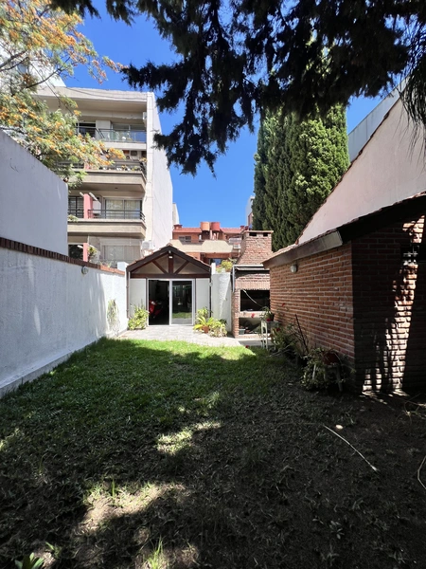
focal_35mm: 13
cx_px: 213
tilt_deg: +2.0
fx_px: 213
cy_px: 284
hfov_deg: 89.9
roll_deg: +0.5
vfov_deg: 106.2
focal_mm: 1.57
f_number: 1.8
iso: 32
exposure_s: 1/752
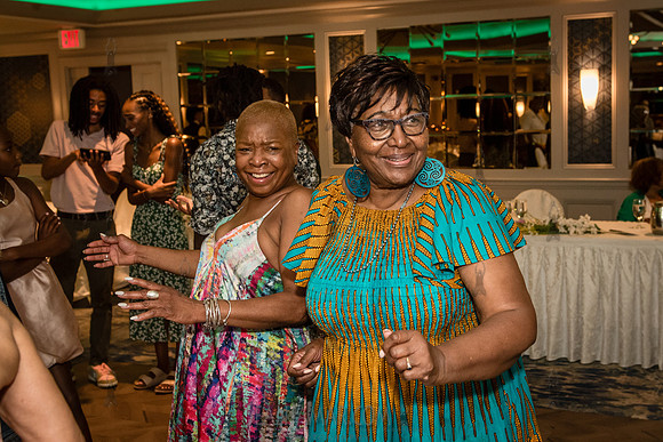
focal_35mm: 50
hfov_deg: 39.6
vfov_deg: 27.1
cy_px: 223
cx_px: 392
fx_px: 917
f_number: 3.5
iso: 1600
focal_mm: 36
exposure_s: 1/160
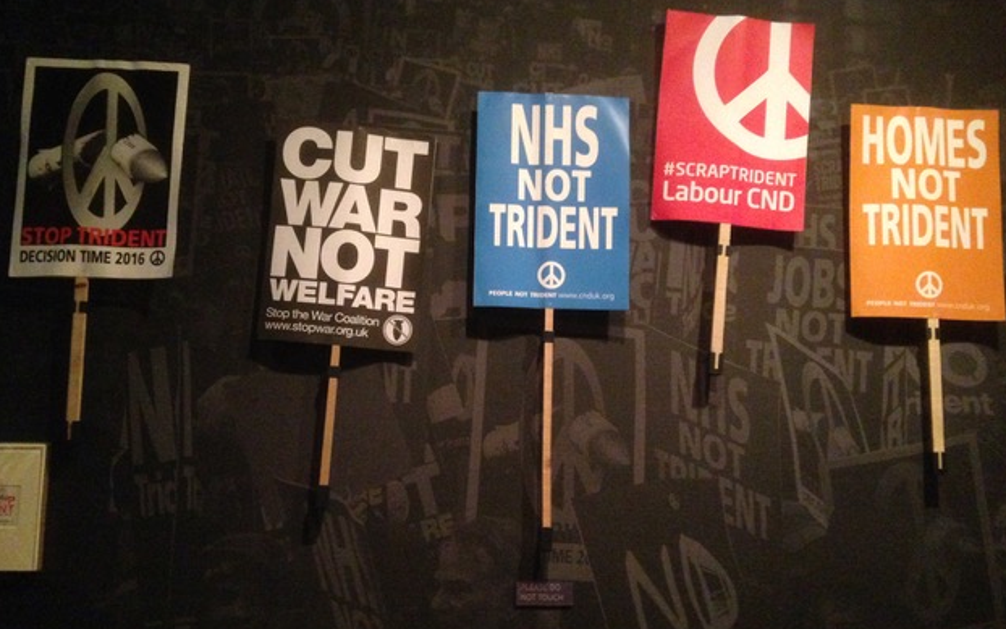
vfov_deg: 35.3
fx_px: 987
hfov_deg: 54.0
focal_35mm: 36
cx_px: 511
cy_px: 336
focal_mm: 4.12
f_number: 2.4
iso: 800
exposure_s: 1/15
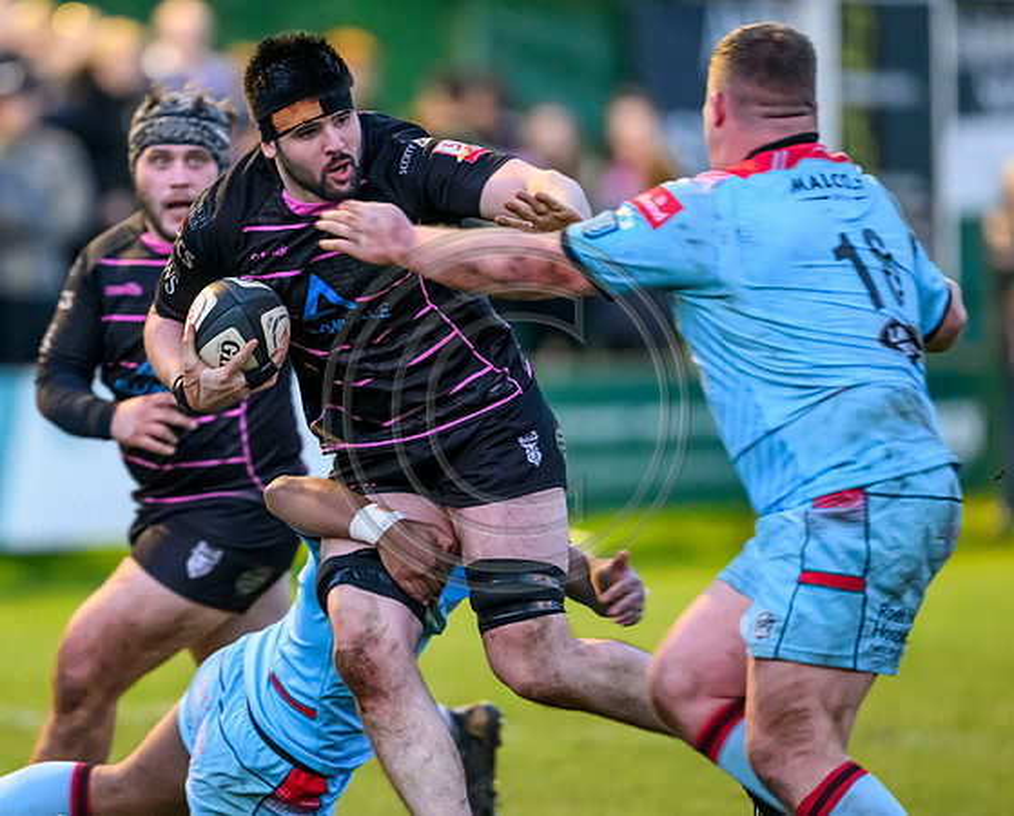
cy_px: 450
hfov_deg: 3.7
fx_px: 15789
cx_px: 382
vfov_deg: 3.0
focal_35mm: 525
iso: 8000
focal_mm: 400
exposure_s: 1/500
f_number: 3.2
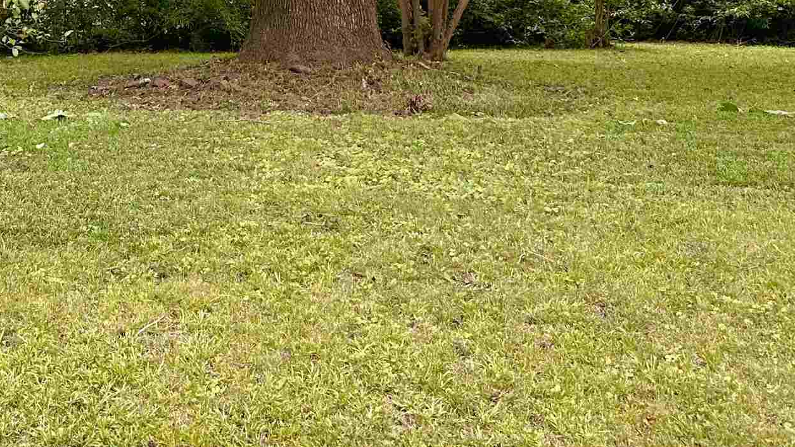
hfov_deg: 31.5
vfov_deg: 17.1
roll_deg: -0.3
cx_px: 98
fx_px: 1349
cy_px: -214
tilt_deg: +8.8
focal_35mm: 64
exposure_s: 1/288
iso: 80
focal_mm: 6.86
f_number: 1.78
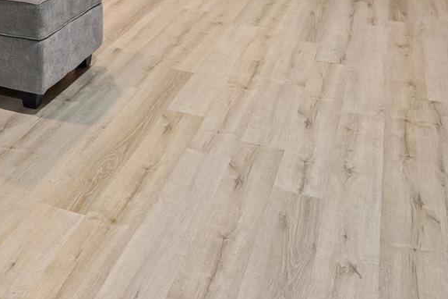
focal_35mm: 57
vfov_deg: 20.4
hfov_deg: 32.9
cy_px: -151
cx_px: 30
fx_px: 709
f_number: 8
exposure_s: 1/15
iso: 1600
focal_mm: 16
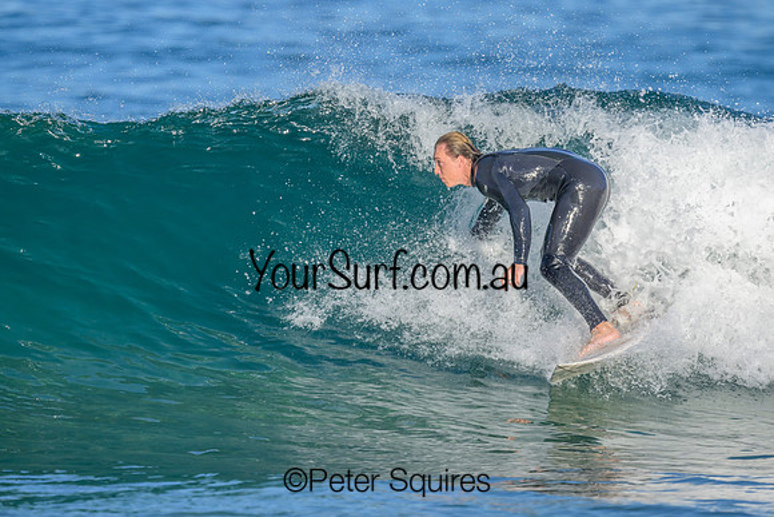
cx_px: 433
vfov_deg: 1.4
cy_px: 206
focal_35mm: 962
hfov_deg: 2.1
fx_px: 20681
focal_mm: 800
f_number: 6.3
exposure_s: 1/2000
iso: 280
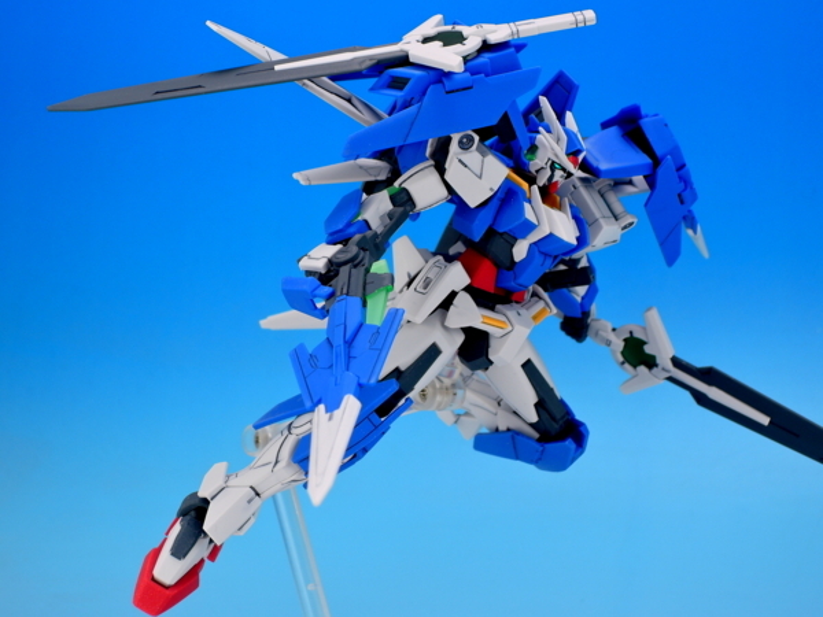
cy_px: 308
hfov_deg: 23.0
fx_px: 2021
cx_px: 412
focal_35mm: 85
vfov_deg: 17.4
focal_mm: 18.2
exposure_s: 1/2
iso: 80
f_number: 5.6
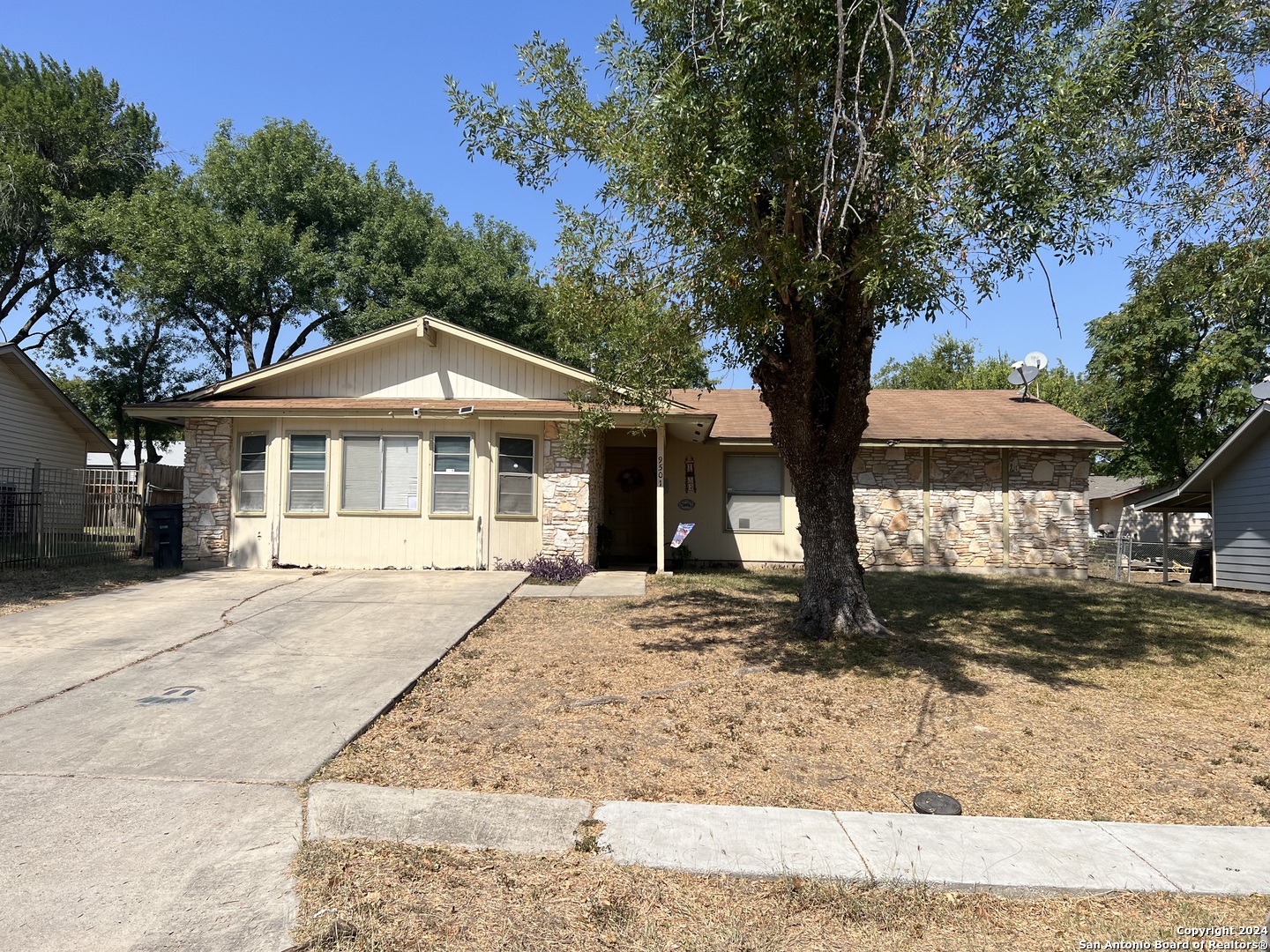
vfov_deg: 53.1
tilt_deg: +3.8
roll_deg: -0.4
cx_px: 635
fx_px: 954
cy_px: 476
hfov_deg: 67.3
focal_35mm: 26
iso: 50
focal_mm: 5.7
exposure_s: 1/5882
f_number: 1.5
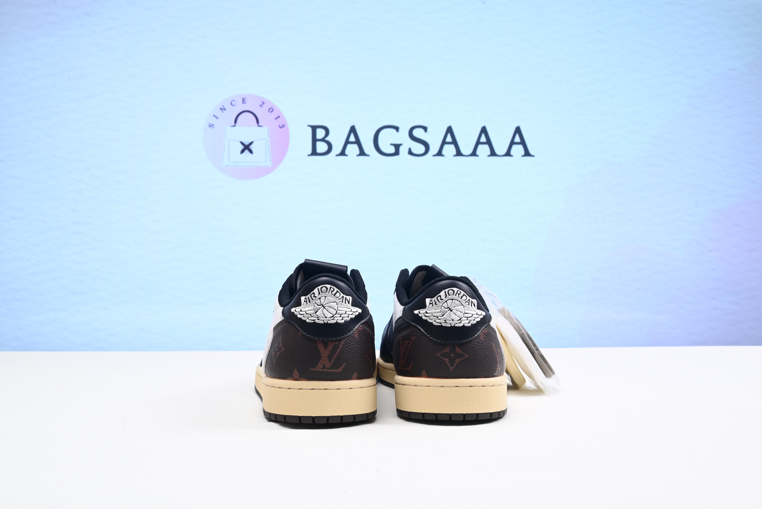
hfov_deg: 51.9
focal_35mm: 37
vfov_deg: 36.0
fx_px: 783
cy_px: 254
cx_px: 381
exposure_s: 1/2
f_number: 16
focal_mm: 37
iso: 100
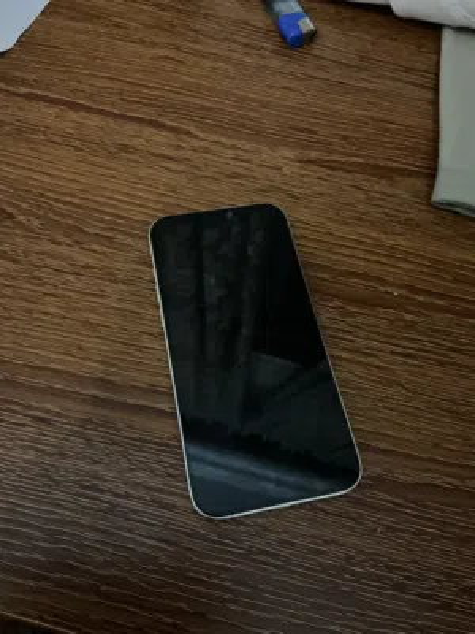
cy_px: 317
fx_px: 531
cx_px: 238
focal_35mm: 29
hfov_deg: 48.2
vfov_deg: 61.7
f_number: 1.8
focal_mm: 3
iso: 800
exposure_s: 1/15
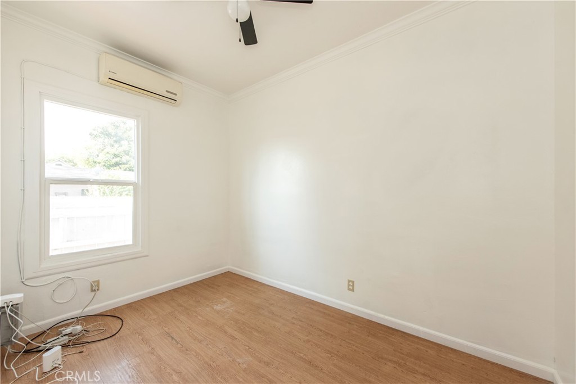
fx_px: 224
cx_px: 288
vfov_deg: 81.2
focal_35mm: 14
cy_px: 192
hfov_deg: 104.2
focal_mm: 14
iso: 800
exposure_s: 1/125
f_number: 5.6
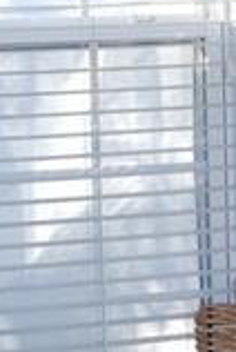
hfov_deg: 6.0
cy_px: 180
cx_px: -109
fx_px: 2217
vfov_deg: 9.1
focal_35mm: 226
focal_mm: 31
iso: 200
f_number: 4.2
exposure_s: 1/100
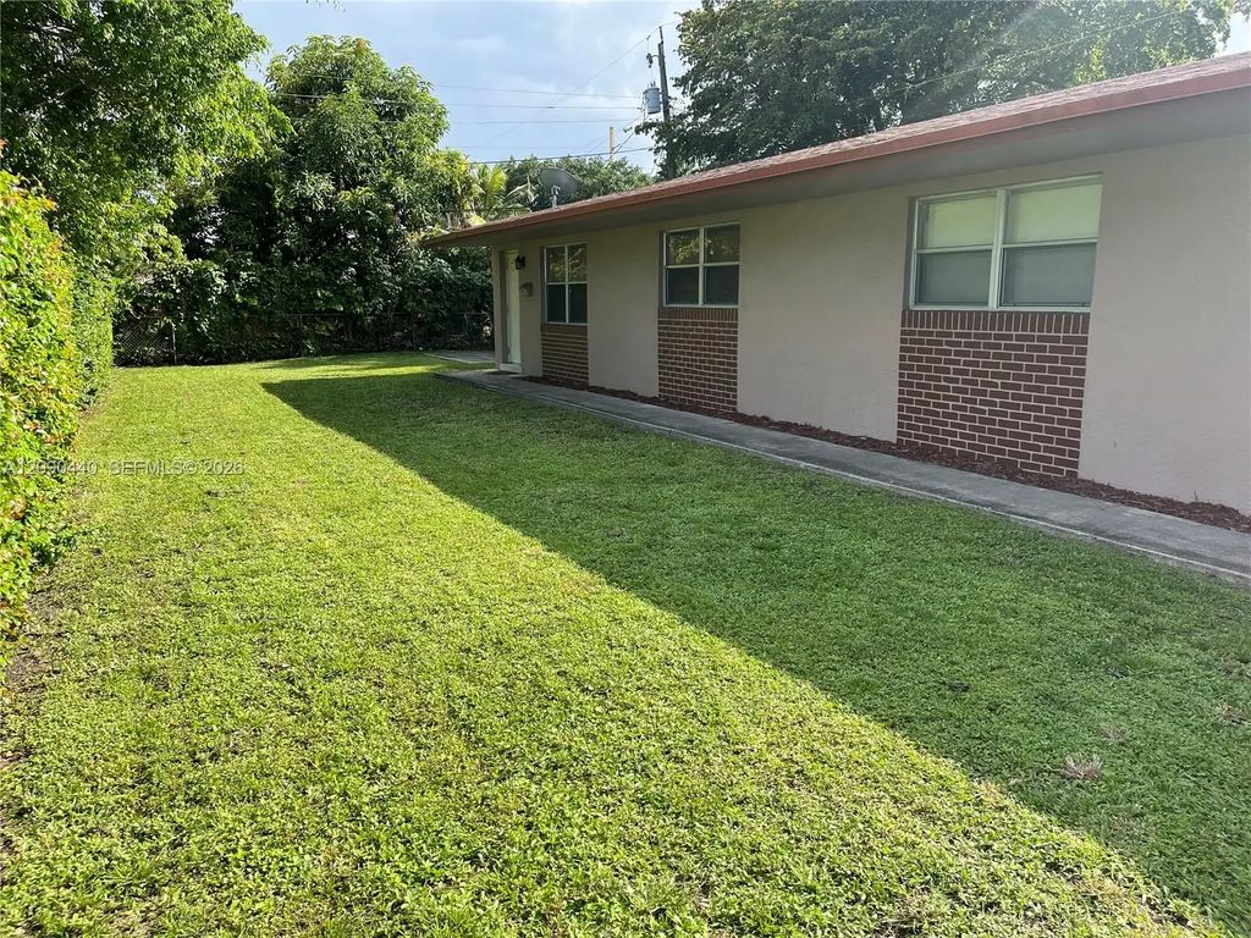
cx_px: 626
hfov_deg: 67.3
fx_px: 940
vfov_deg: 53.1
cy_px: 469
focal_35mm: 26
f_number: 1.6
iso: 50
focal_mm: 5.1
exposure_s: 1/1372
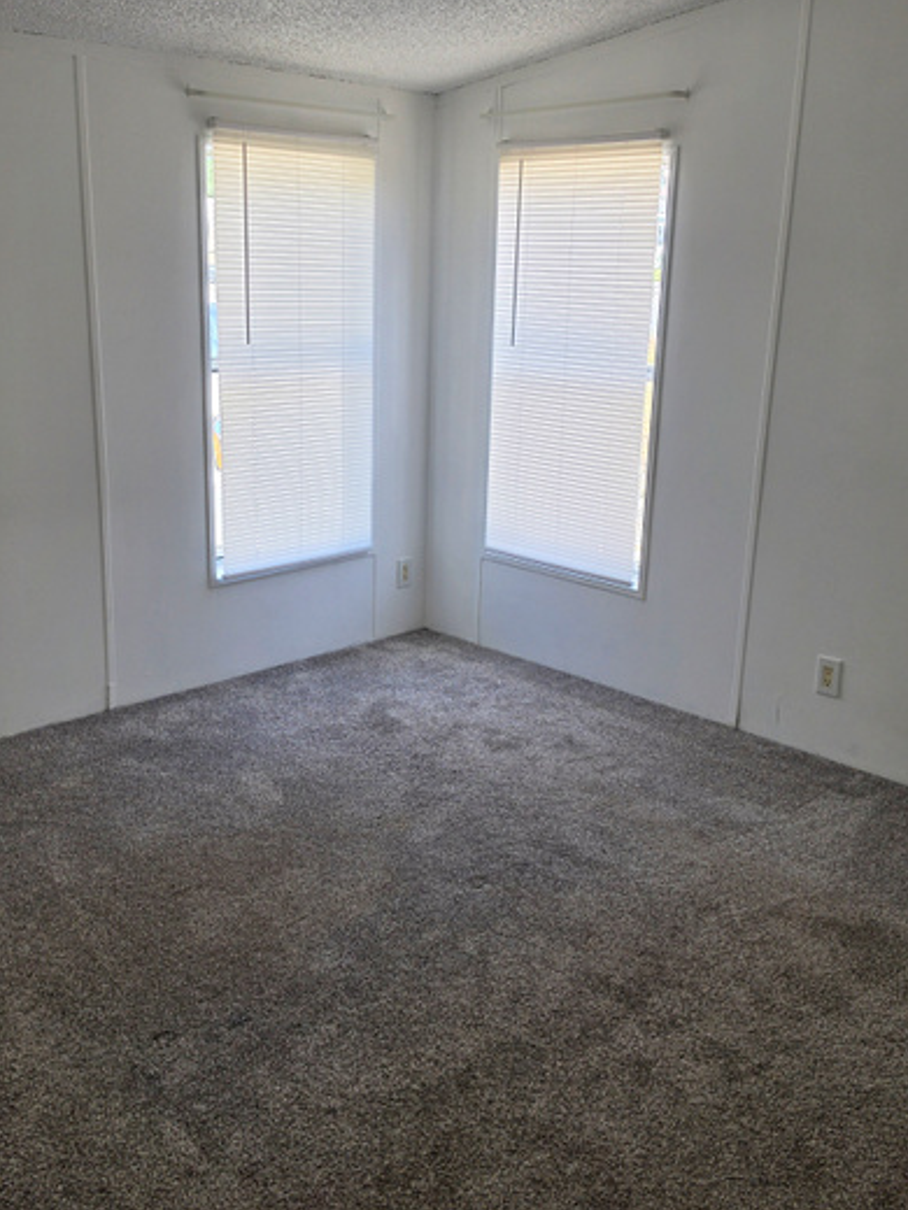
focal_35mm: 34
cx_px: 442
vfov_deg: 53.9
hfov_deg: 41.8
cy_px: 582
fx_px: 1189
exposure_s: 1/120
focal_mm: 6.5
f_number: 1.4
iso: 16
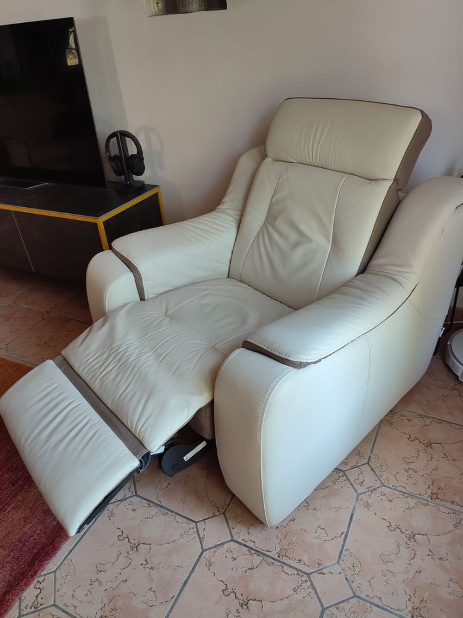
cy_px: 309
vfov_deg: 69.4
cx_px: 232
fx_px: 446
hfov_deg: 54.9
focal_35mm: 25
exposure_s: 1/33
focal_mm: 6.04
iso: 140
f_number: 1.9
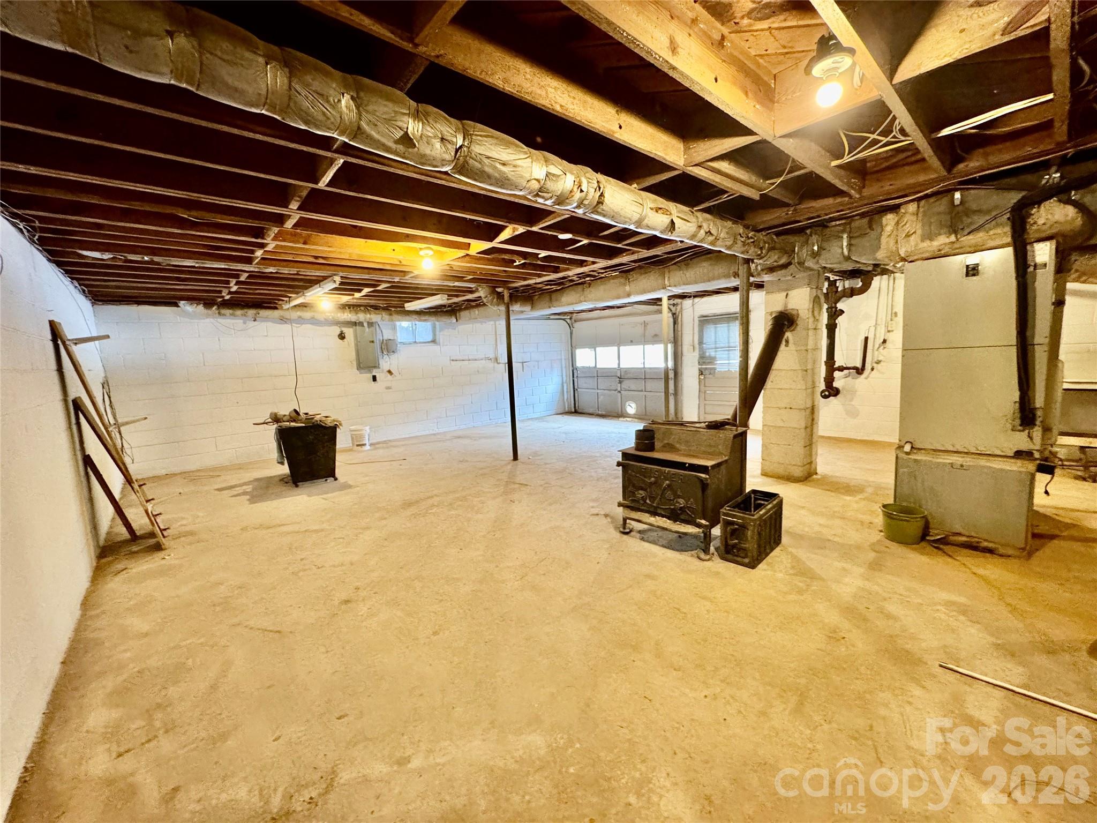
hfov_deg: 102.1
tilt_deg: -7.6
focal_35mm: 14
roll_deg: +1.0
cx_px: 548
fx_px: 444
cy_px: 412
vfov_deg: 85.7
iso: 640
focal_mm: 2.22
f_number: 2.2
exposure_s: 1/60
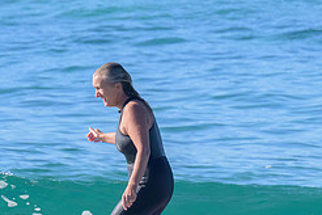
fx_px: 19506
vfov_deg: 0.6
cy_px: 150
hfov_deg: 0.9
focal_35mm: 2181
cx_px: 200
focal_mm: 680
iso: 900
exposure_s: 1/1250
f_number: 11
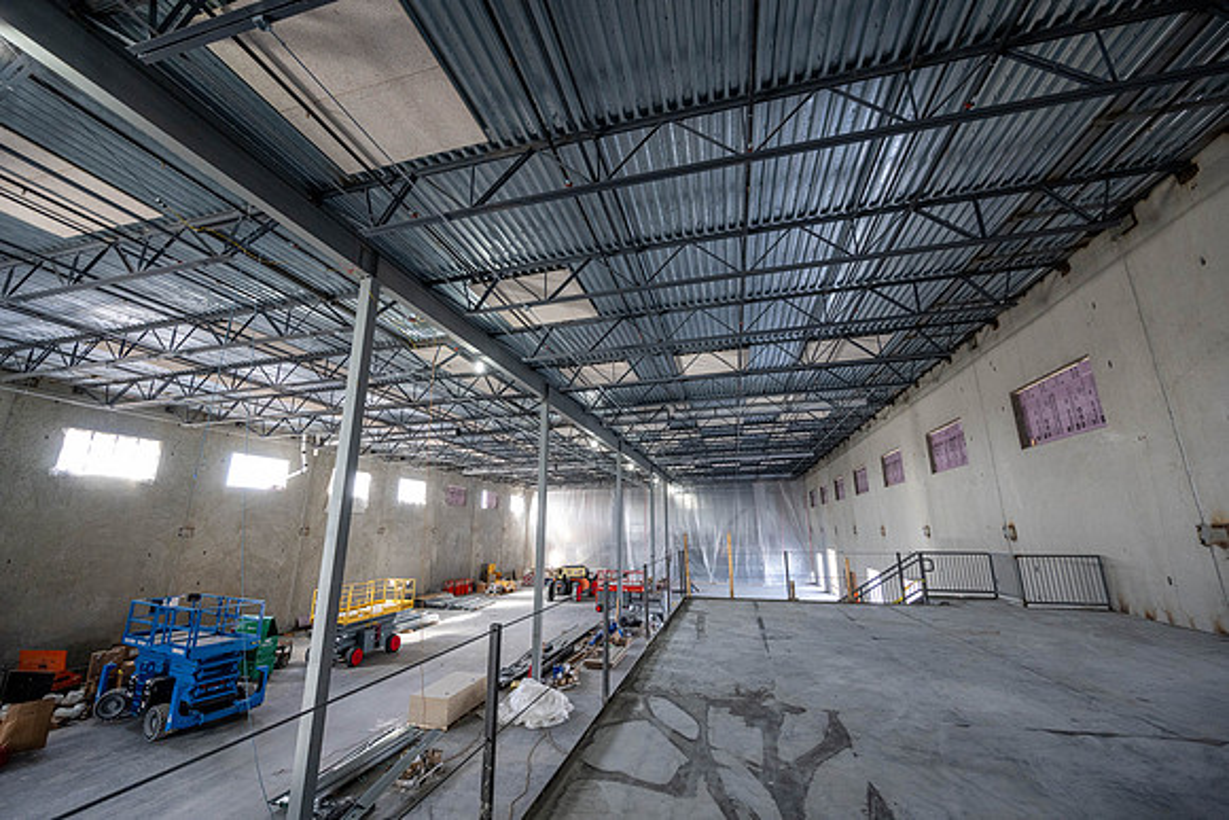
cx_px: 614
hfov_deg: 104.2
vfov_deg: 81.2
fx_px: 478
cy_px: 410
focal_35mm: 14
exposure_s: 1/125
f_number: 5
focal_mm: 14
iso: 1600
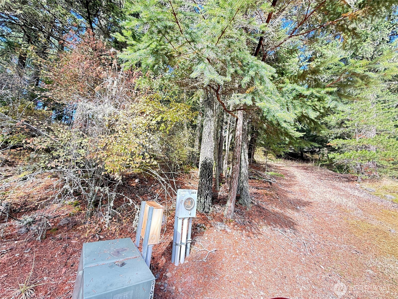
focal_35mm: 14
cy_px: 150
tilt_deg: +11.4
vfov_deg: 85.7
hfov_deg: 102.1
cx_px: 199
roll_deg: -3.6
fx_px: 161
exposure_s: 1/100
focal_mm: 2.22
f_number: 2.2
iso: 100
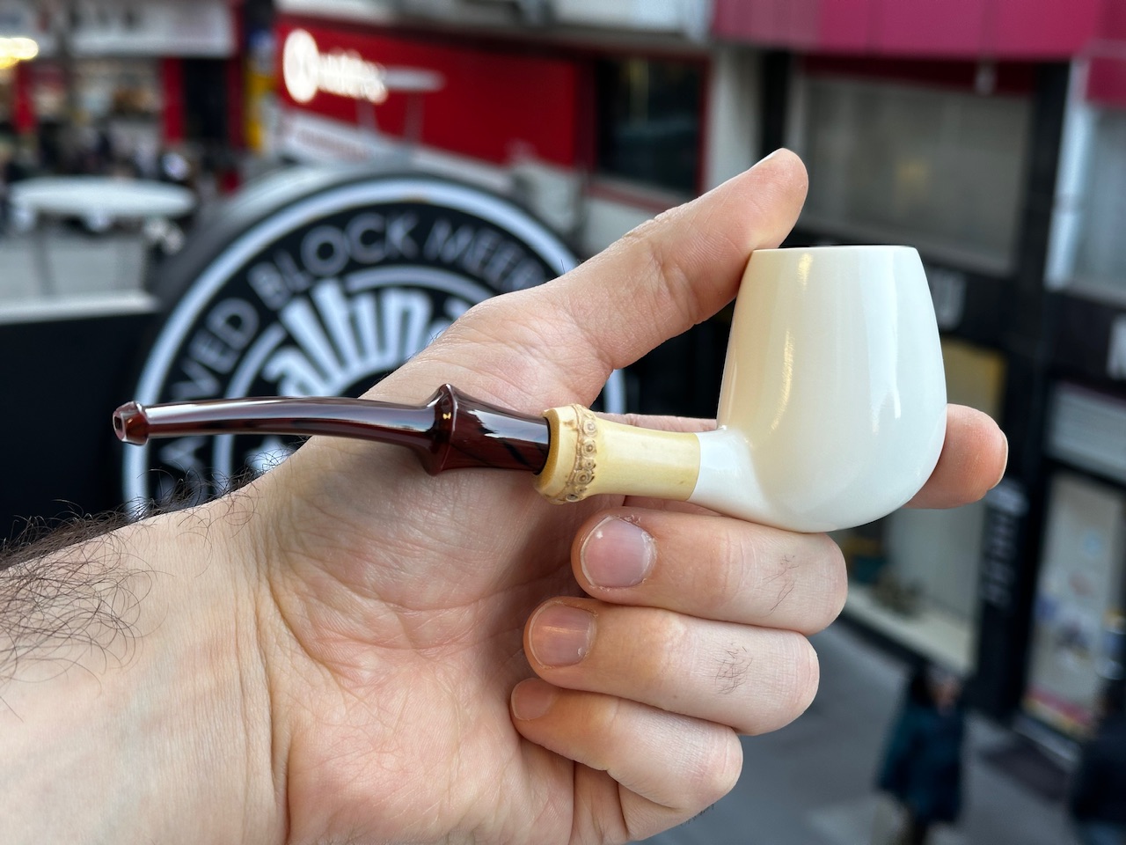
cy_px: 422
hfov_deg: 39.7
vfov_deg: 30.3
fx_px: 1561
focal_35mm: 48
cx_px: 563
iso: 50
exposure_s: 1/100
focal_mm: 6.86
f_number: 1.78
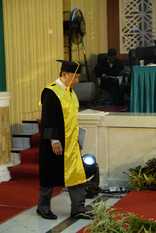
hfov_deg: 16.5
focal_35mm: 83
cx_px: 78
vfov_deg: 24.5
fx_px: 539
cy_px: 116
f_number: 5.6
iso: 1600
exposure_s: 1/60
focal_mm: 55
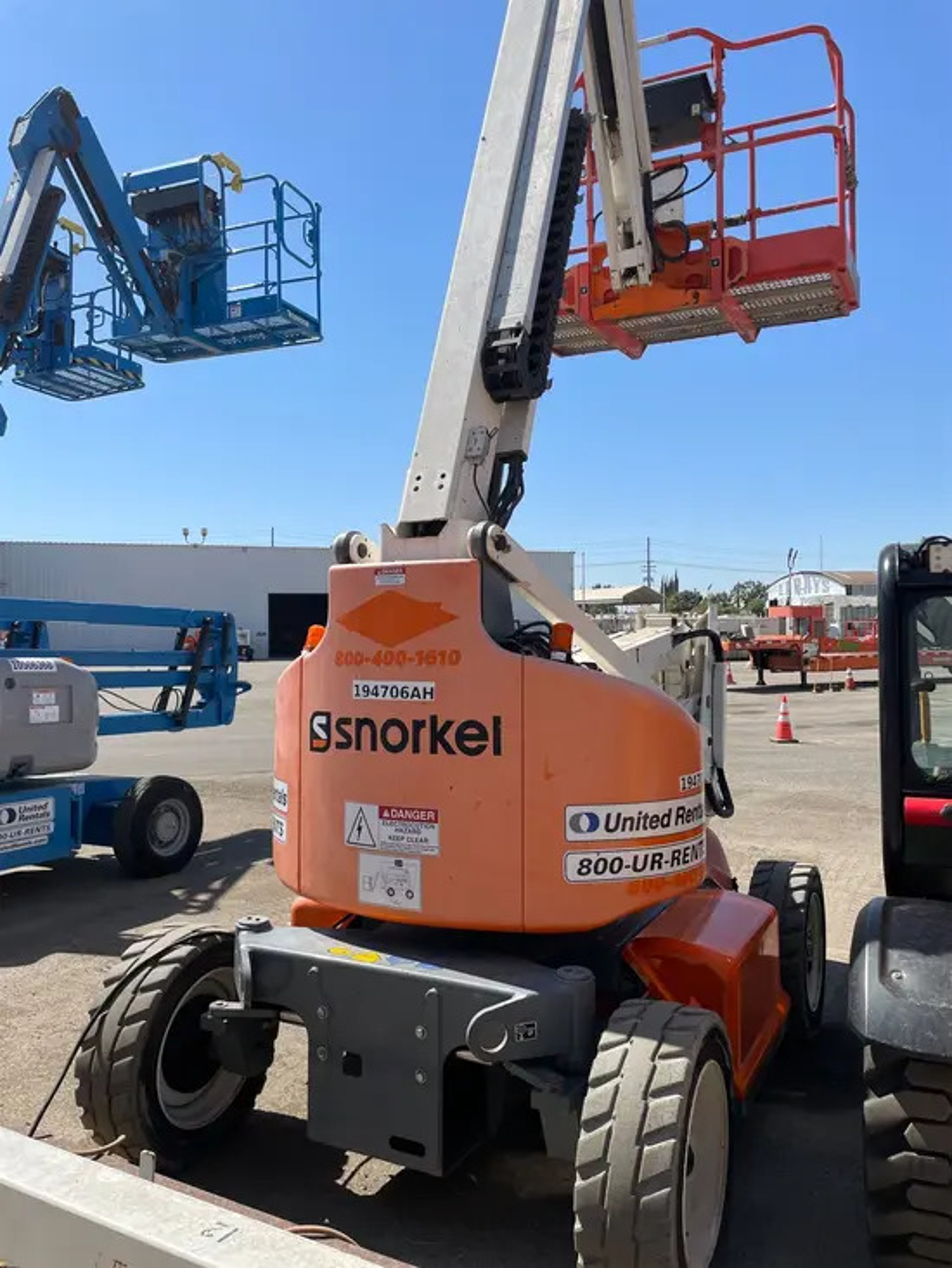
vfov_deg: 67.3
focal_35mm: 26
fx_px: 953
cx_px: 476
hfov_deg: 53.1
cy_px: 634
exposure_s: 1/3731
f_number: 1.6
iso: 32
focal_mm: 4.2
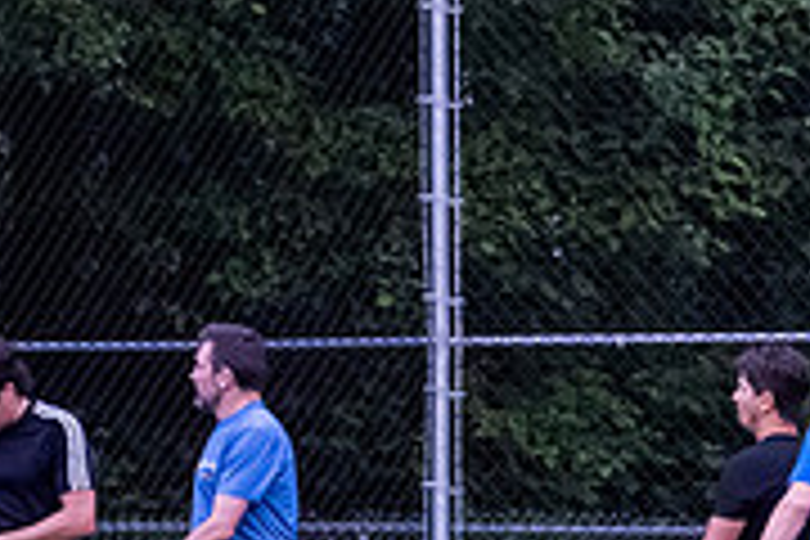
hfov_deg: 2.1
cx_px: 837
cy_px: 497
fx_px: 22588
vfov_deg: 1.4
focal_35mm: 1004
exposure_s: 1/1000
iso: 6400
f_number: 2.8
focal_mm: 150
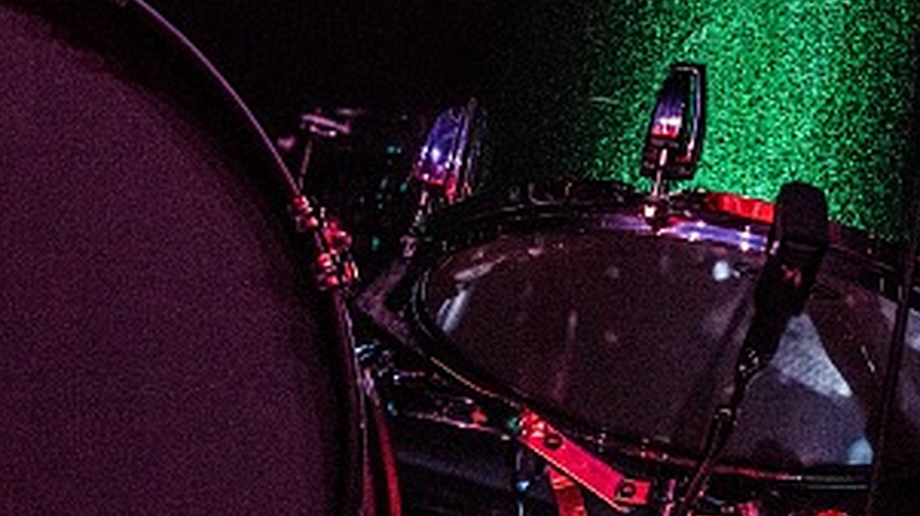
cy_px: 402
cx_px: 174
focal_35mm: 426
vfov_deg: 2.8
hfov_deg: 5.1
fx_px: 10388
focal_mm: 170
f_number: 2.8
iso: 3200
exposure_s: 1/100
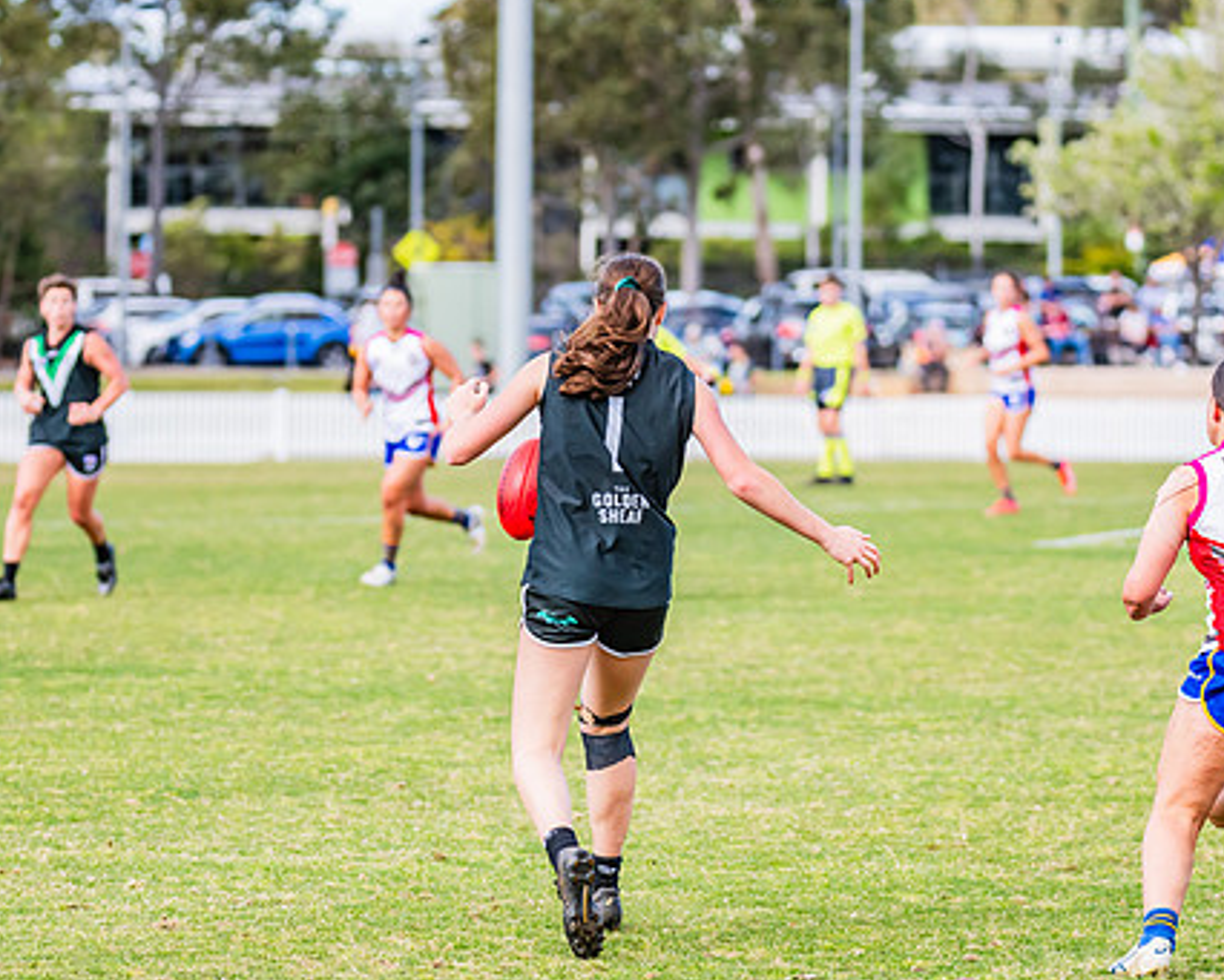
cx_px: 587
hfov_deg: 8.5
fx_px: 8189
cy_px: 504
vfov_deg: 6.8
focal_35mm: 226
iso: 800
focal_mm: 170
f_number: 5
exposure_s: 1/1600
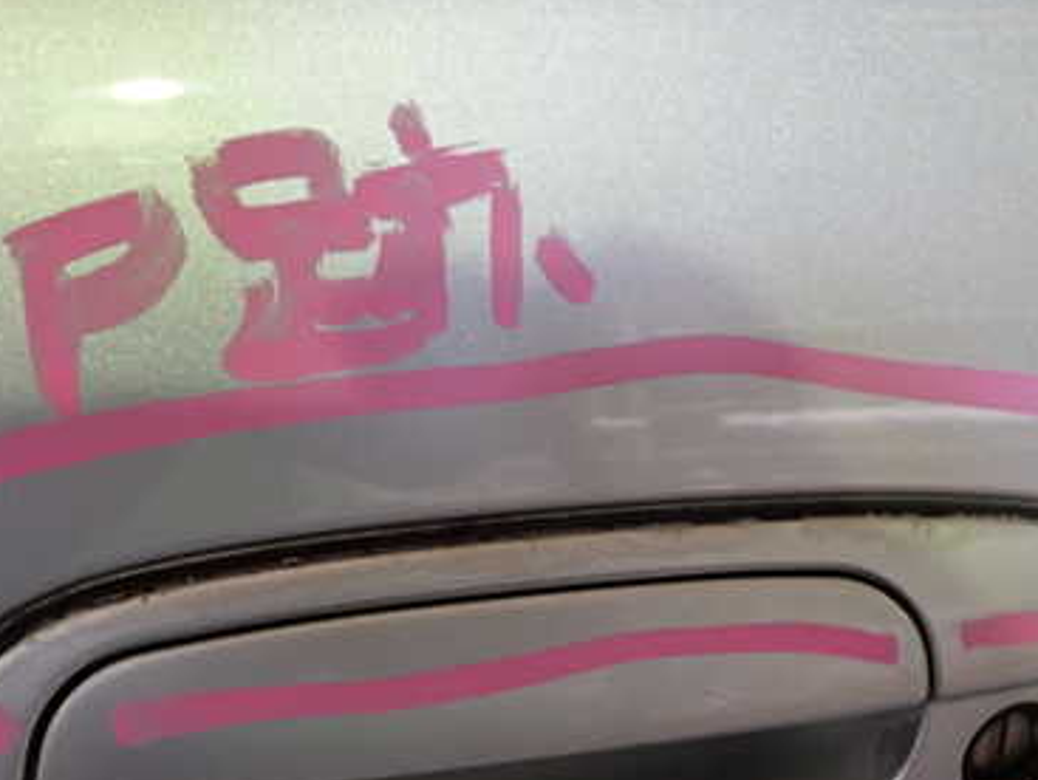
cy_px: 509
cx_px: 512
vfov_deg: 29.6
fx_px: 1471
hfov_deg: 38.9
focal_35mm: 49
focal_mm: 5.4
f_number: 2.3
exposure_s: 1/30
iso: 250
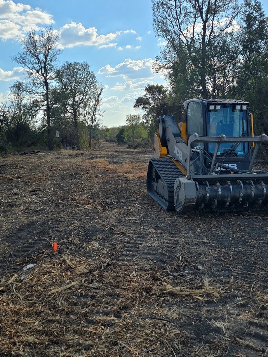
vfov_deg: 46.7
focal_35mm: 40
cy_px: 163
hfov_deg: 35.8
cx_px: 162
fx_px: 413
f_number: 1.7
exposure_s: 1/1636
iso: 12
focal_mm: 6.3
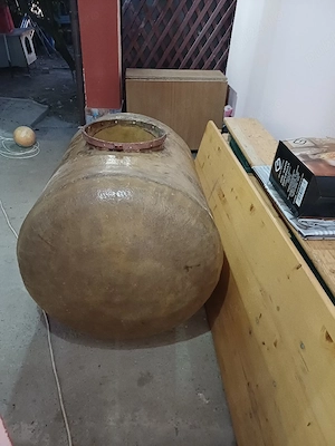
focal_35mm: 25
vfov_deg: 69.4
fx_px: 323
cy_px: 223
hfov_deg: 54.9
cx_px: 168
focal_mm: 4.65
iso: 1250
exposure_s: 1/20
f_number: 1.8
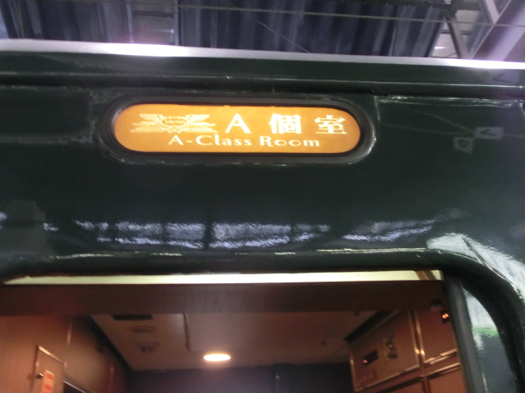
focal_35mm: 37
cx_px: 262
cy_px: 196
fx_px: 561
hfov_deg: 50.1
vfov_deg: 38.7
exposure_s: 1/13
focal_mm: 6.61
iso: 800
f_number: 3.9
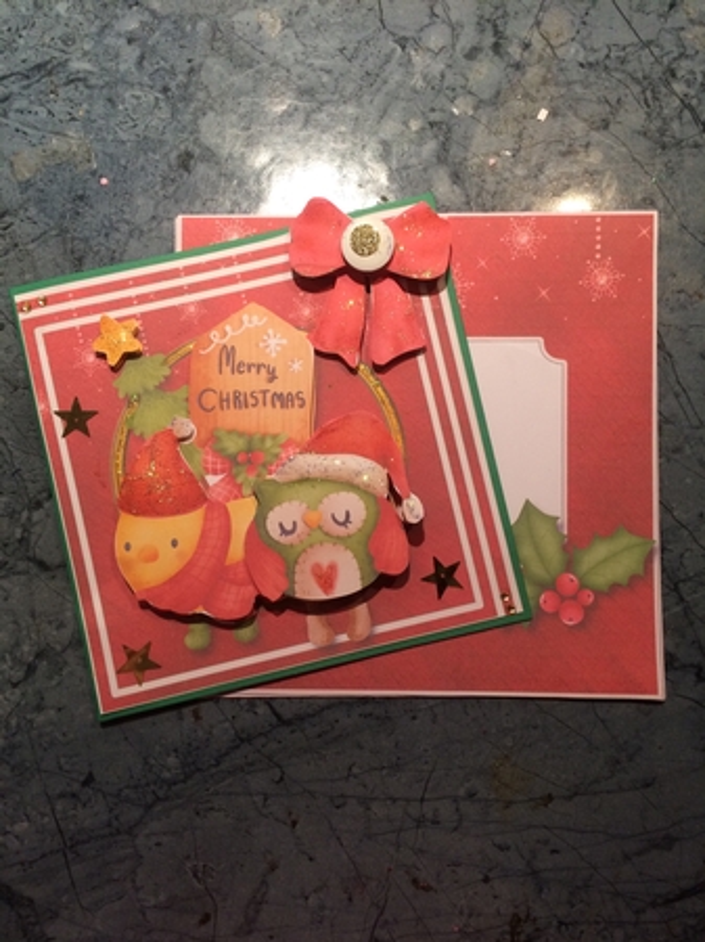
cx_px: 352
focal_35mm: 29
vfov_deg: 61.7
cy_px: 471
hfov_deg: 48.2
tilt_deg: -87.6
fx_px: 788
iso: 80
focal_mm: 4.15
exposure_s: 1/33
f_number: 2.2
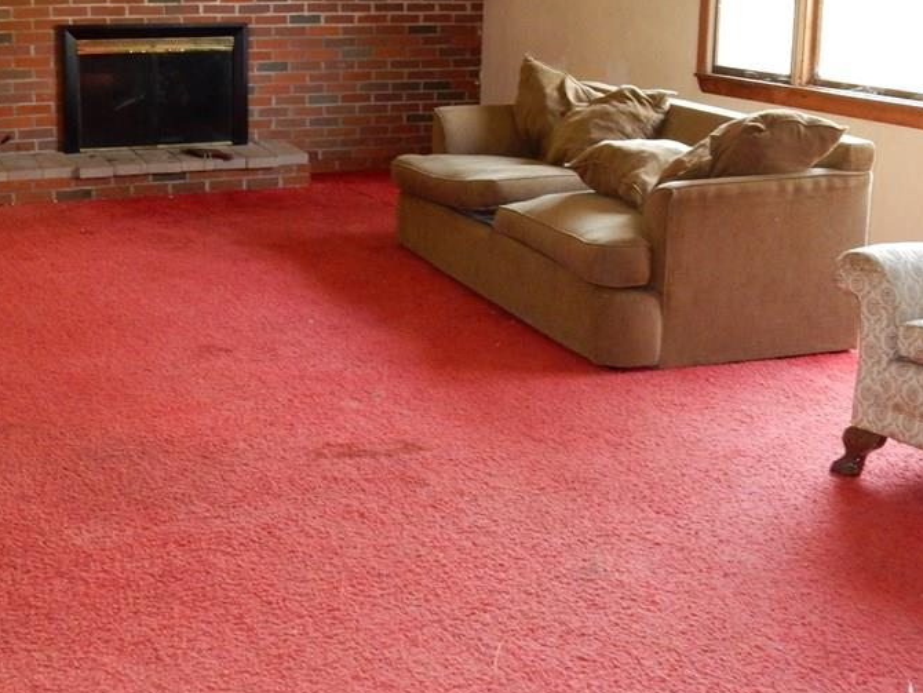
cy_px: 216
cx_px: 322
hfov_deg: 34.7
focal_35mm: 55
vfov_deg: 26.4
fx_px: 1467
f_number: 4
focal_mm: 6.4
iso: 560
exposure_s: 1/30
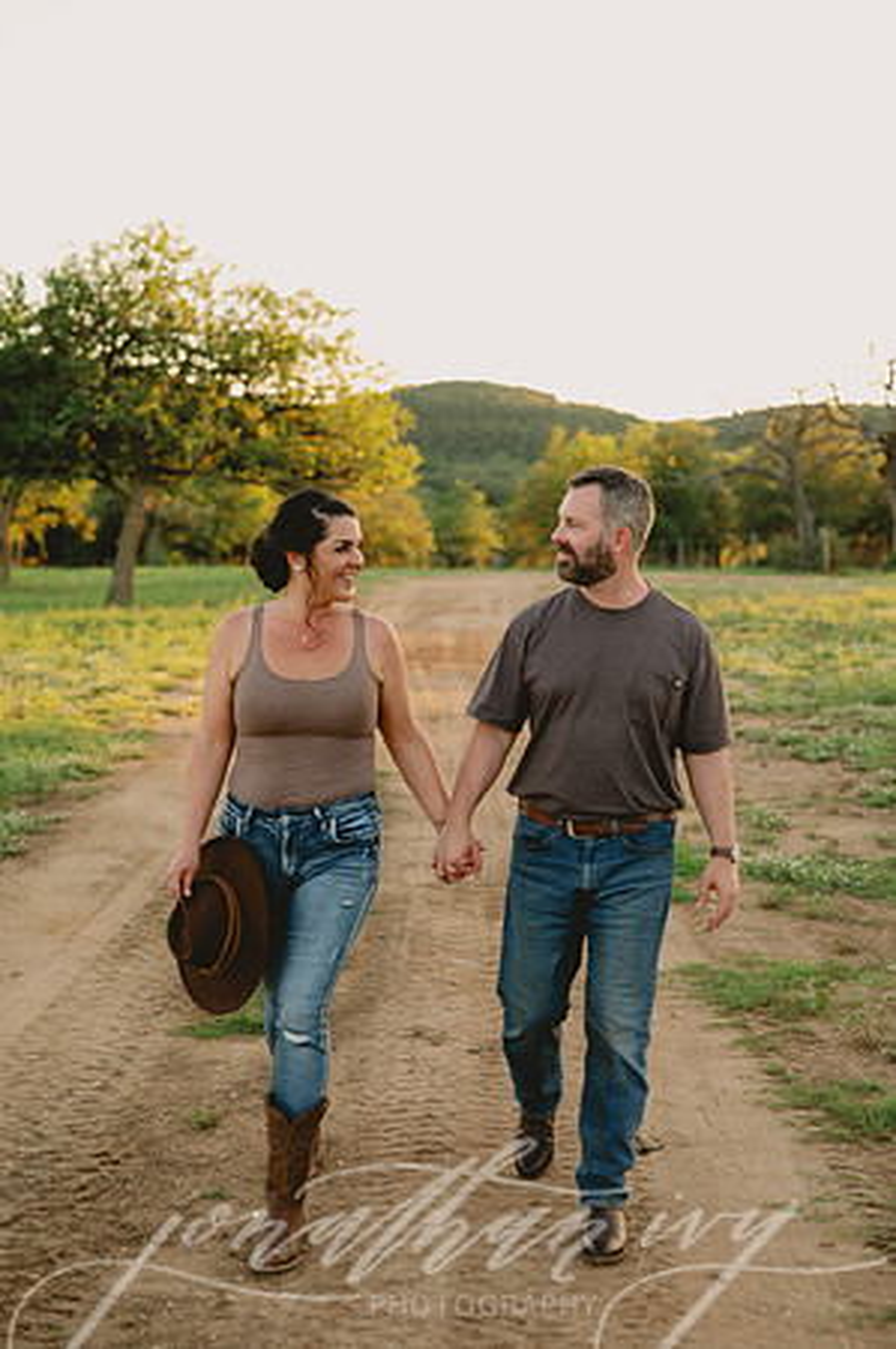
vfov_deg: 39.6
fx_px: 1871
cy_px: 674
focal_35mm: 50
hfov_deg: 26.9
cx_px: 448
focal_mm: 50
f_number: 2.8
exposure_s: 1/160
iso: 80
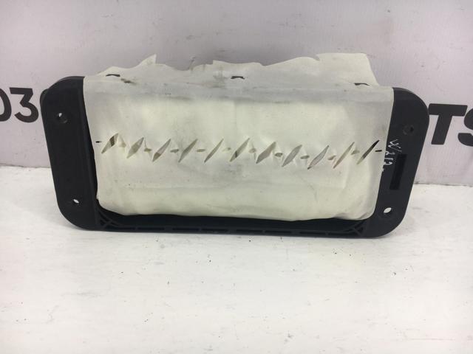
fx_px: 396
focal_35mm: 29
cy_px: 177
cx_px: 236
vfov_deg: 48.2
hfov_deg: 61.7
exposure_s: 1/50
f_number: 2.2
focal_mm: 4.15
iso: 25
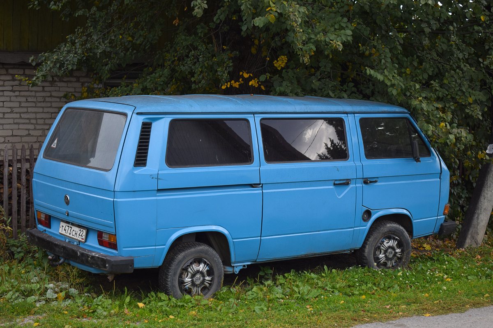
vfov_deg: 22.6
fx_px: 822
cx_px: 246
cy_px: 164
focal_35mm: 60
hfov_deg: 33.4
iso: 200
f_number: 5.6
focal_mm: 40
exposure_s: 1/250
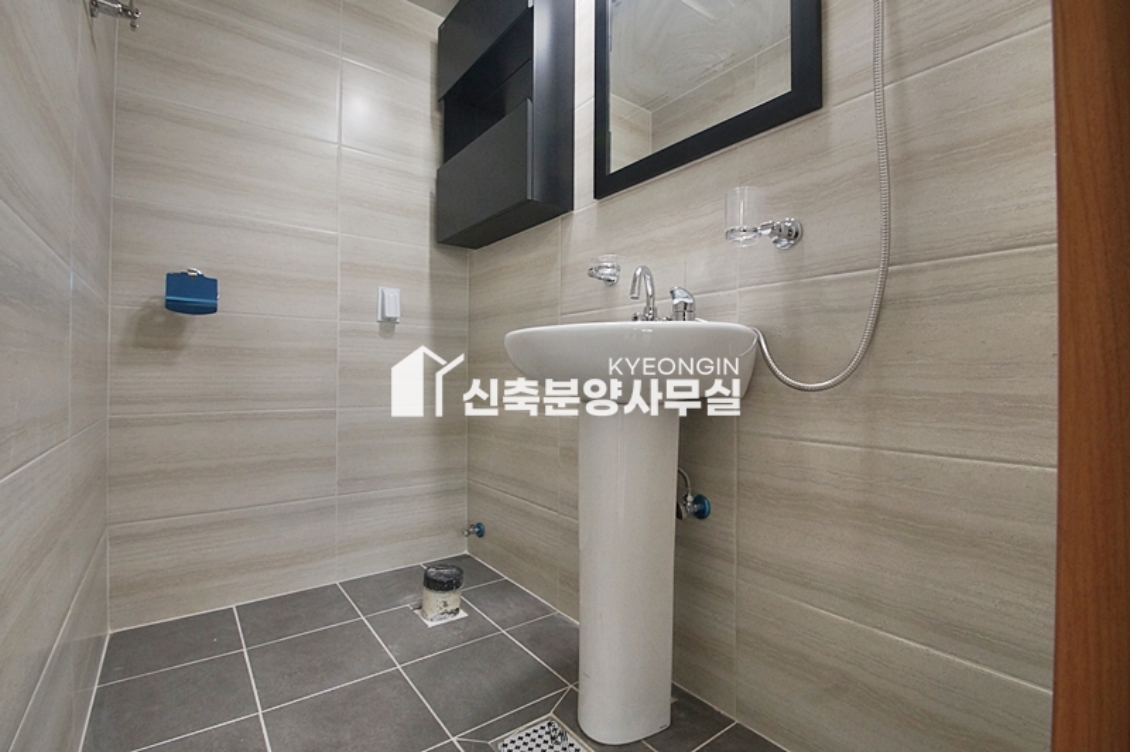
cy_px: 376
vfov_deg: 77.2
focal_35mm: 15
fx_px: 470
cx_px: 565
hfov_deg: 100.4
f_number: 9
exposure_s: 1/25
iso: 800
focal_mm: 10
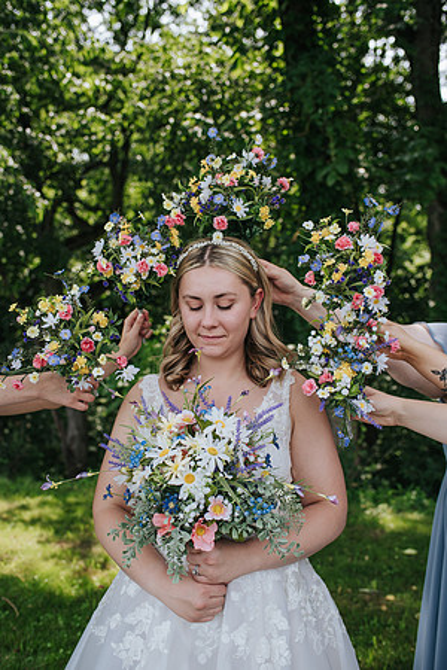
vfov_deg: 54.4
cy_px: 335
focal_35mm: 35
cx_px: 224
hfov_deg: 37.9
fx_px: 652
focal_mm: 35
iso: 110
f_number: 3.2
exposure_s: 1/400
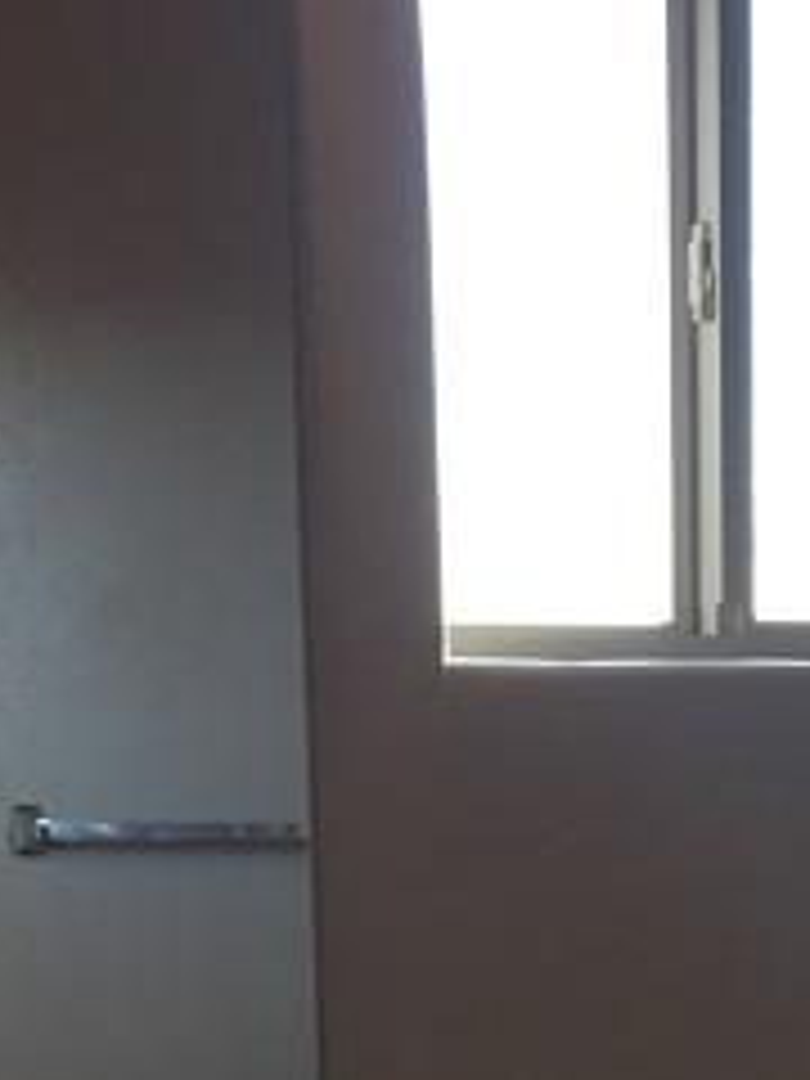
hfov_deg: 14.3
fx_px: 3214
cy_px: 1478
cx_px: 612
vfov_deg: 17.6
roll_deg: +1.1
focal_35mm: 103
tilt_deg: -11.5
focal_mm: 4.15
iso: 25
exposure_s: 1/69
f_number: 2.2
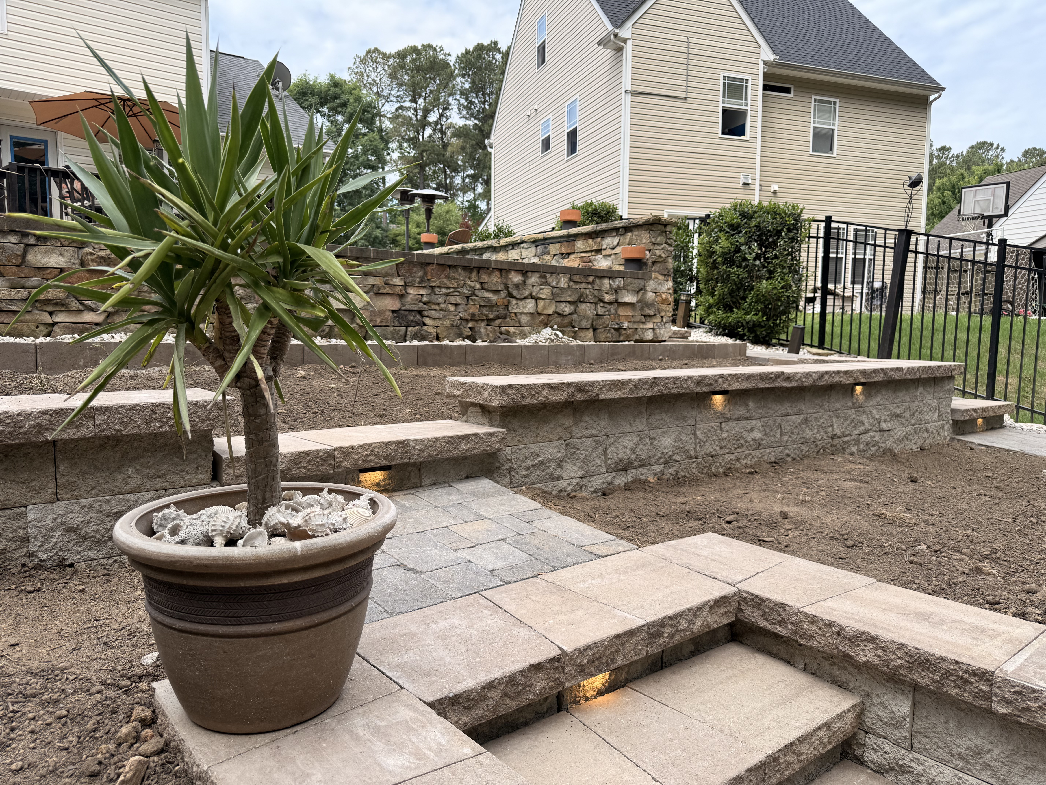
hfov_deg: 71.6
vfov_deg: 56.8
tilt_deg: -5.9
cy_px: 392
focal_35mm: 24
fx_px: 725
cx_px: 523
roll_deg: -0.7
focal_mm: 6.76
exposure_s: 1/1653
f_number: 1.78
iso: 80
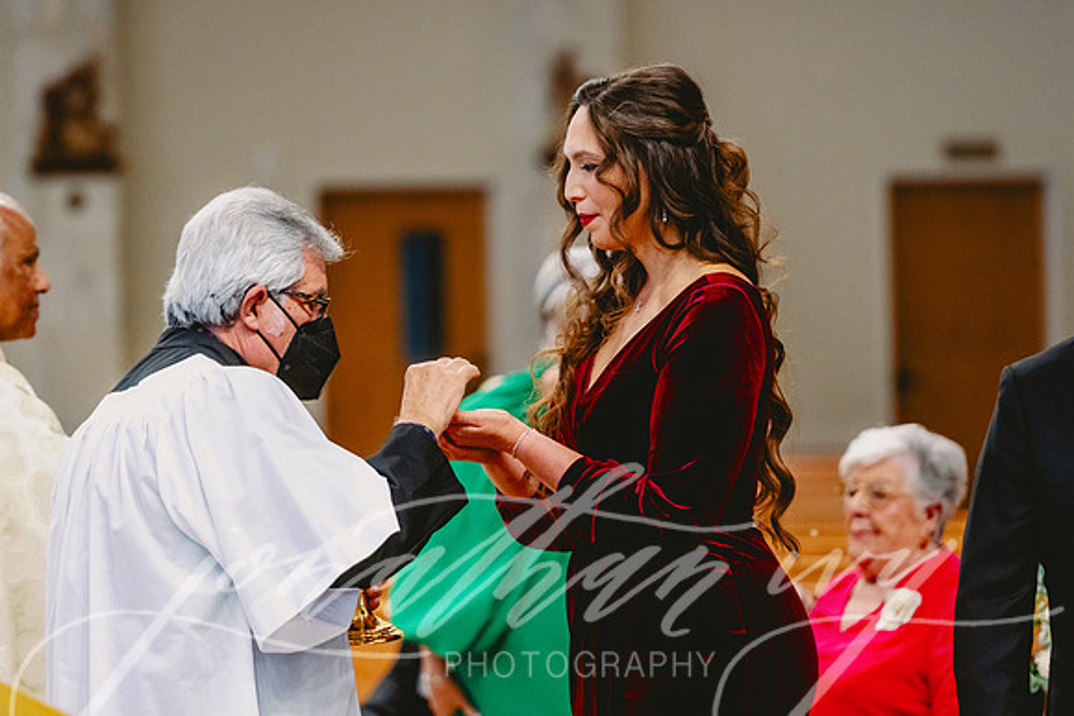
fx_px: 5694
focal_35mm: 191
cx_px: 586
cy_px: 326
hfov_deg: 10.8
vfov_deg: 7.2
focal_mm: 175
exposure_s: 1/320
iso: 2500
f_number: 2.8
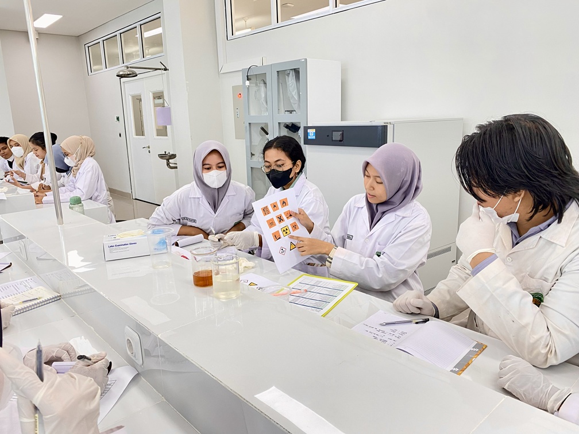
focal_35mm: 26
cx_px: 290
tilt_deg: -13.0
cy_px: 217
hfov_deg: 67.3
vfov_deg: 53.1
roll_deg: +1.7
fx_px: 435
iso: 80
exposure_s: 1/50
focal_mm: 4.25
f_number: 1.8
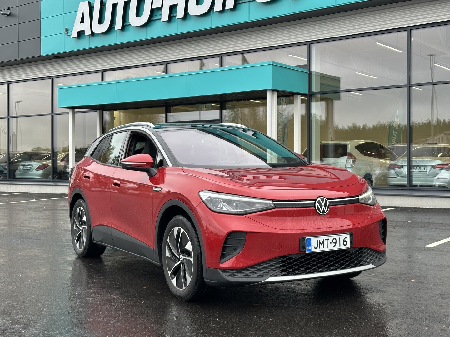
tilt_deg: +0.8
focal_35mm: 48
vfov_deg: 30.3
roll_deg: -0.2
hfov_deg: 39.7
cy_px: 168
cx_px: 225
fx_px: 624
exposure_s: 1/117
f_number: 1.78
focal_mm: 6.86
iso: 40
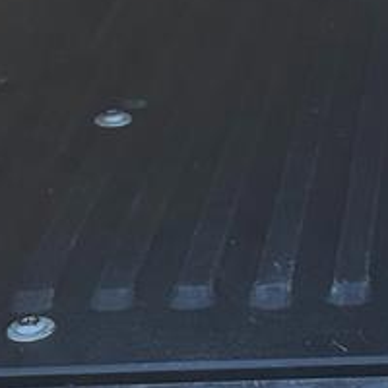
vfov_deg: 12.8
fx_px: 1725
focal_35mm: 136
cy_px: 188
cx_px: 535
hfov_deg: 12.4
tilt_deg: -25.8
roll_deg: +1.1
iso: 80
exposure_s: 1/471
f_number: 1.78
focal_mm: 6.86
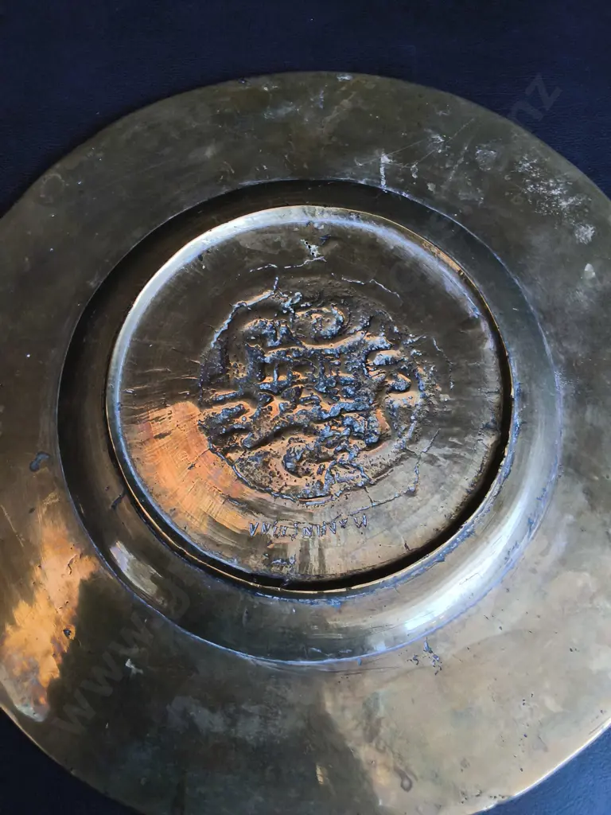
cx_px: 306
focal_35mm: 27
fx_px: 635
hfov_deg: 51.4
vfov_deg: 65.3
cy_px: 408
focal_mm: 2.87
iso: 160
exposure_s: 1/100
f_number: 2
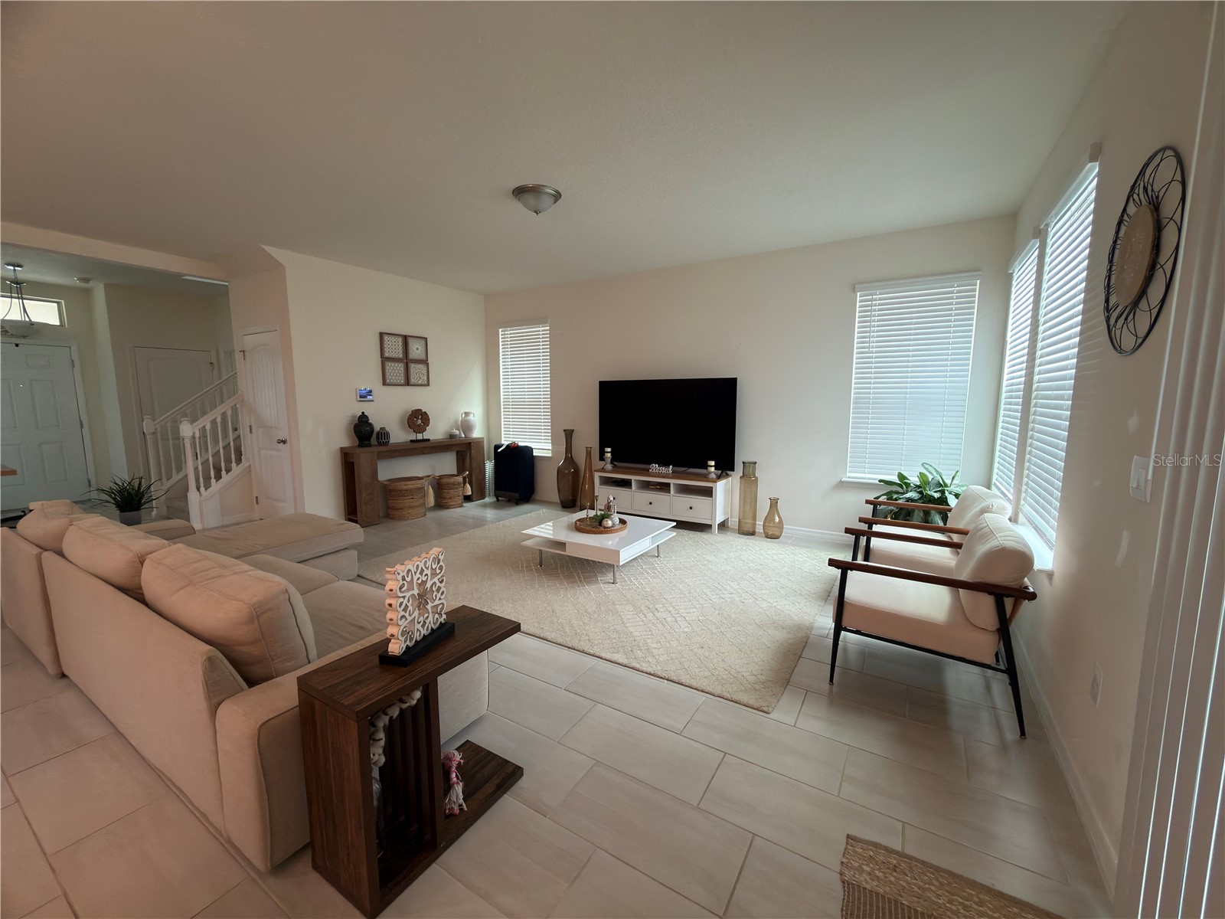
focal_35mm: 14
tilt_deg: -7.5
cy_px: 460
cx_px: 612
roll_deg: +0.2
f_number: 2.2
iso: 100
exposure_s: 1/30
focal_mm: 2.22
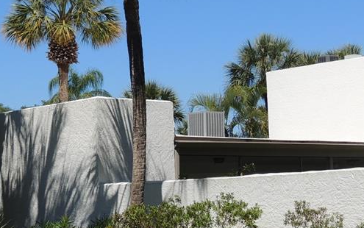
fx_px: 1022
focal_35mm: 103
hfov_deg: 20.1
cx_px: 115
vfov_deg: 12.7
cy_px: 85
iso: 100
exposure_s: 1/1250
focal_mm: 8.3
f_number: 3.5
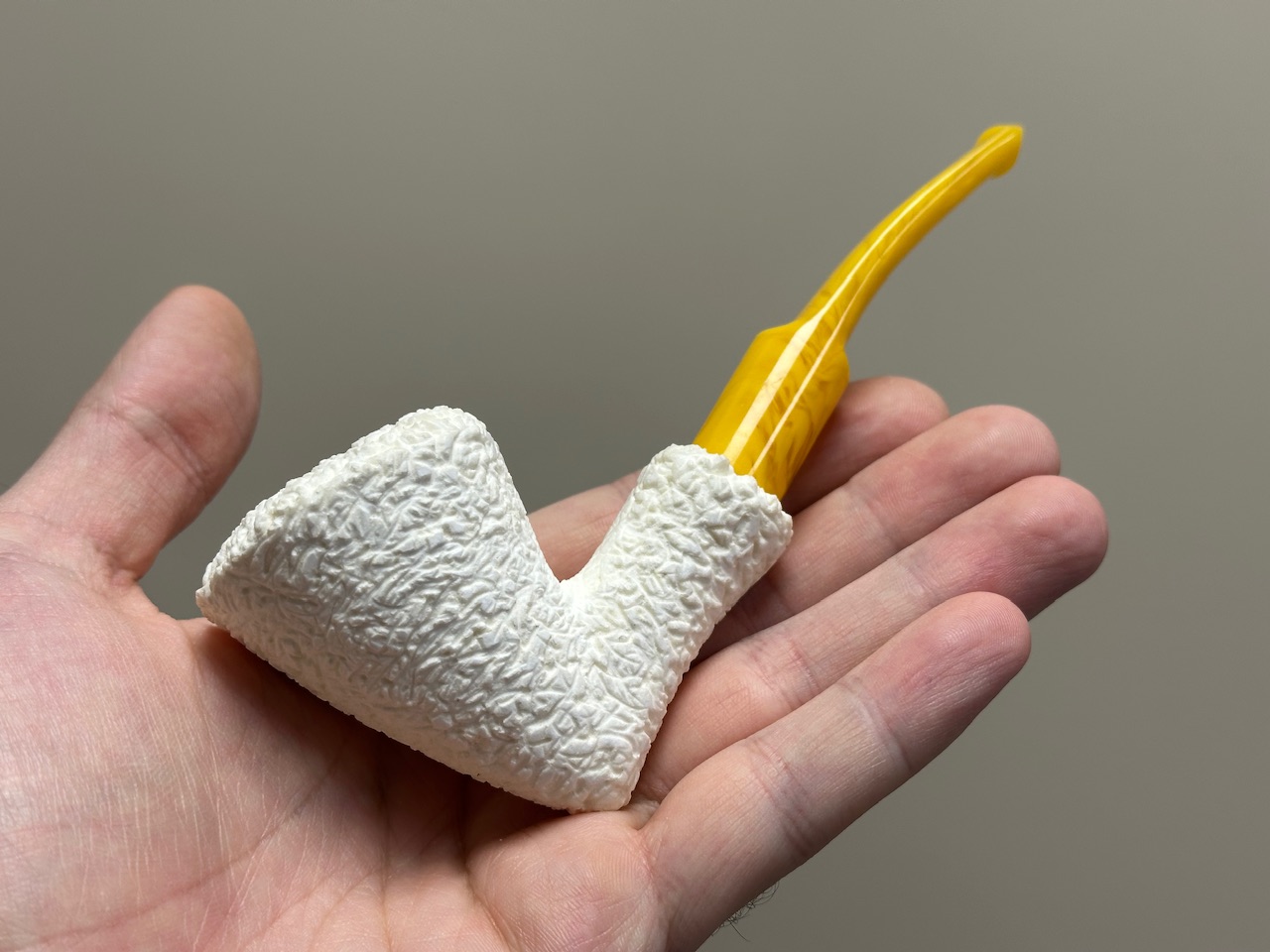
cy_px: 476
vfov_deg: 30.3
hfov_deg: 39.7
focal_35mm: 48
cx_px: 635
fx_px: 1761
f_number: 1.78
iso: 50
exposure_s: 1/100
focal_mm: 6.86
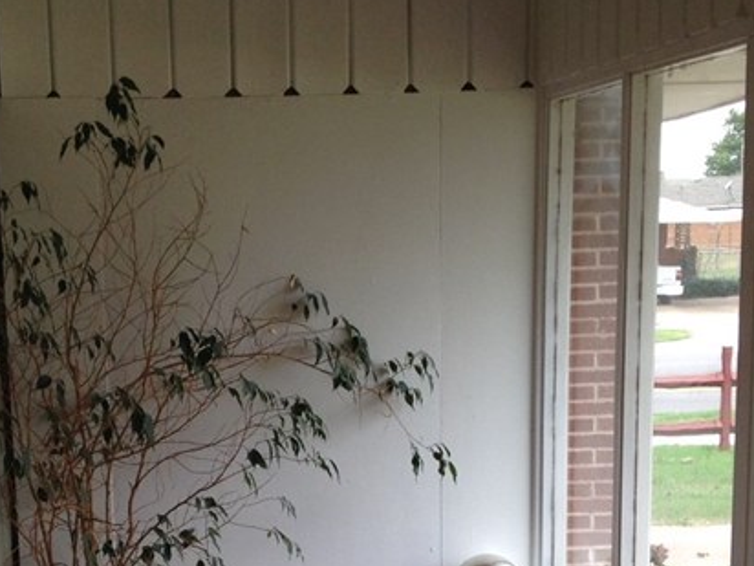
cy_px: 548
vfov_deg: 17.6
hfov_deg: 23.8
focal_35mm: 82
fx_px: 1786
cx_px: 267
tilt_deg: -12.3
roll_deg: +1.7
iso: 80
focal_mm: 4.12
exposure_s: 1/120
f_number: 2.4
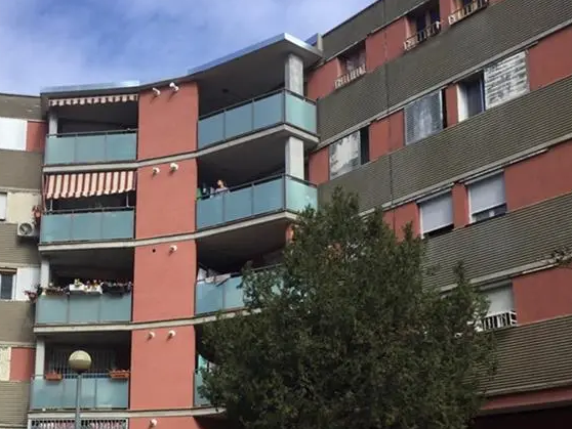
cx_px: 188
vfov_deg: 28.7
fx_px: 827
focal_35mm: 50
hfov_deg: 37.7
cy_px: 321
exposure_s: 1/994
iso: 25
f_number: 2.4
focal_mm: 3.3
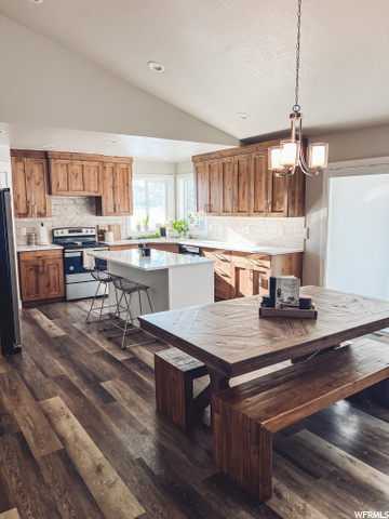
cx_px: 194
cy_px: 260
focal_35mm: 26
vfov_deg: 67.3
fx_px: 390
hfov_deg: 53.1
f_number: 1.5
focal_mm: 5.7
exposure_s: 1/120
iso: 50
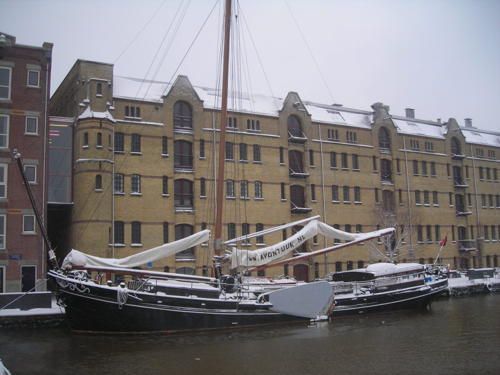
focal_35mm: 38
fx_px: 549
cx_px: 250
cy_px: 188
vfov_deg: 37.7
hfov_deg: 49.0
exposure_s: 1/118
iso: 50
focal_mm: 6.3
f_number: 3.2
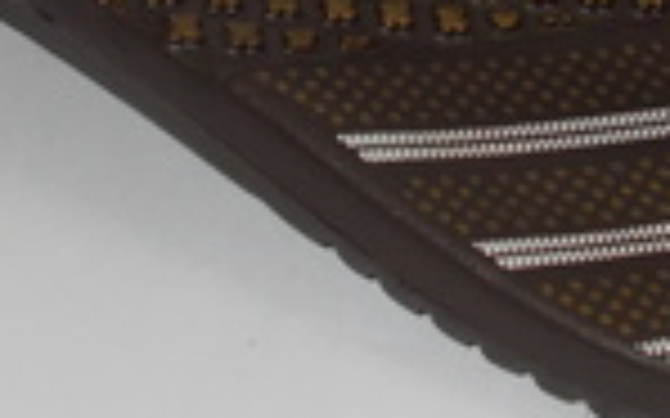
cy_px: -133
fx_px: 2866
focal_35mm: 157
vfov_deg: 8.2
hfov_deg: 13.3
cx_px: 531
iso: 200
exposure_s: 1/30
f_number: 4.2
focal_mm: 7.9
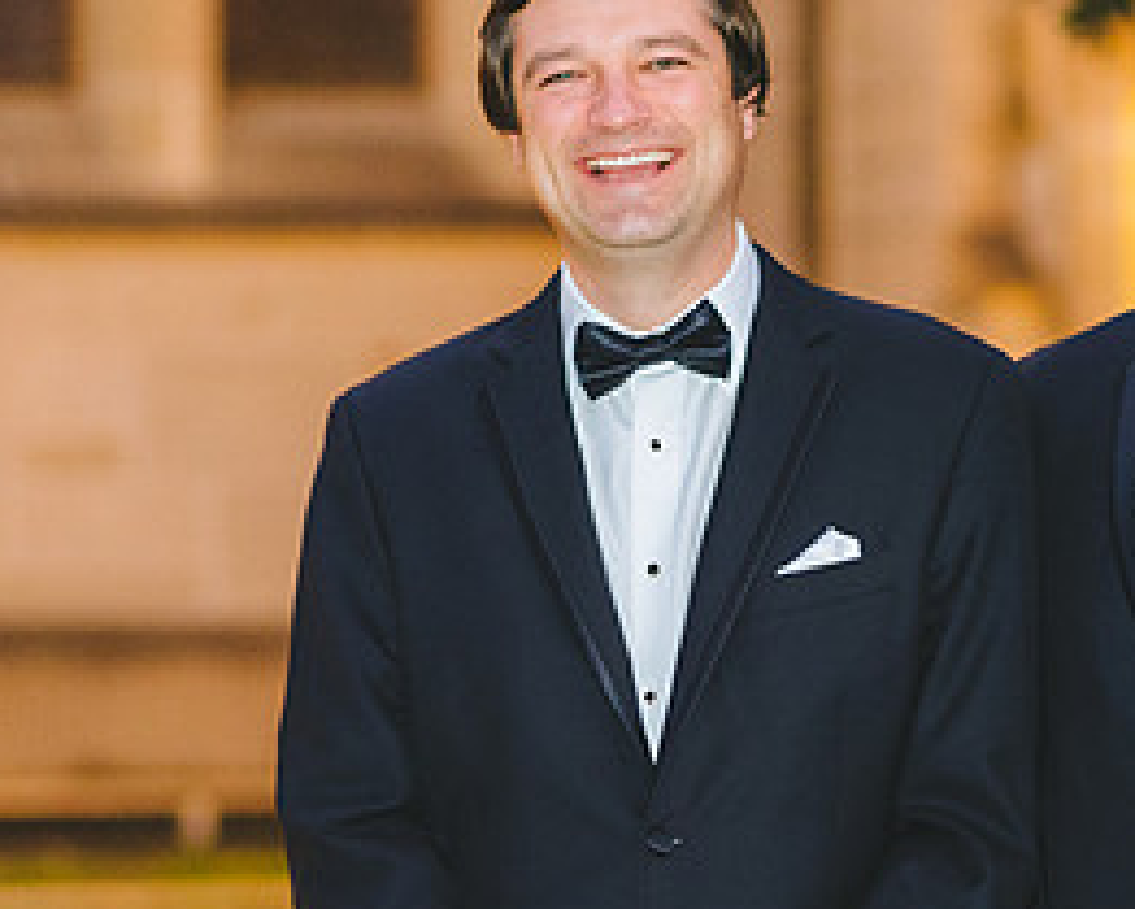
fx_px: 7561
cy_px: 721
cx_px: 1039
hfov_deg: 8.6
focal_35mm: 225
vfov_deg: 6.9
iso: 2500
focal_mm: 85
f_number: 2.2
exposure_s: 1/100
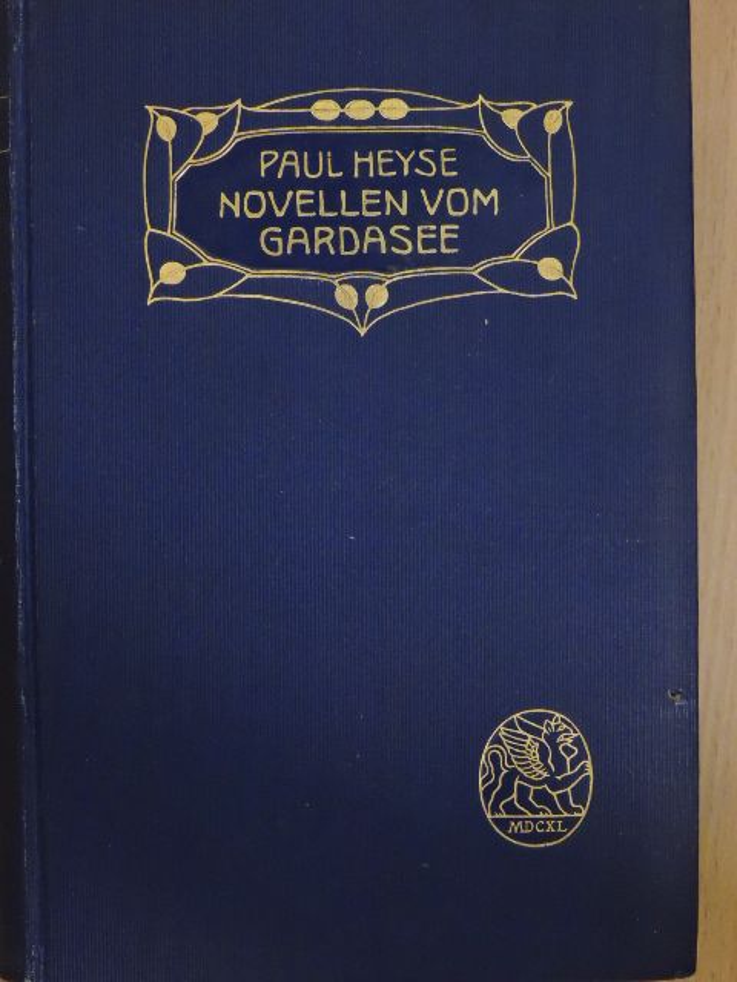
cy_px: 491
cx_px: 368
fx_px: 1845
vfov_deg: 29.8
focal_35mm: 65
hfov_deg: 22.6
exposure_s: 1/60
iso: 1600
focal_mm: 11.6
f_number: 4.2
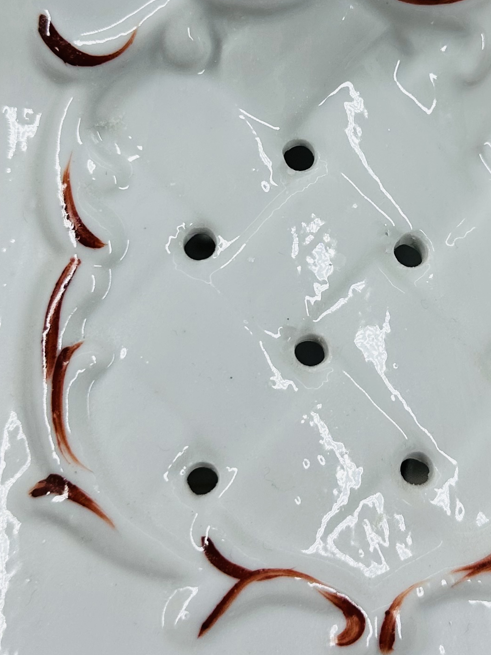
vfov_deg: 28.0
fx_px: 1305
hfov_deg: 21.2
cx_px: 328
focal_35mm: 69
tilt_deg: -9.0
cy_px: 217
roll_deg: -2.7
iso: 80
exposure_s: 1/1453
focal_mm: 6.86
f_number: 1.78
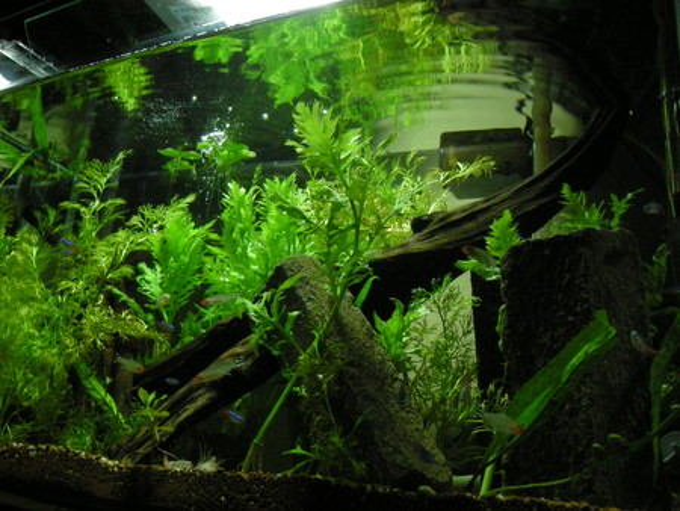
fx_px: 688
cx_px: 340
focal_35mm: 35
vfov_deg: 40.7
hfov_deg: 52.6
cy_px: 256
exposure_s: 1/44.7
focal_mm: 5.7
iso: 400
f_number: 2.8
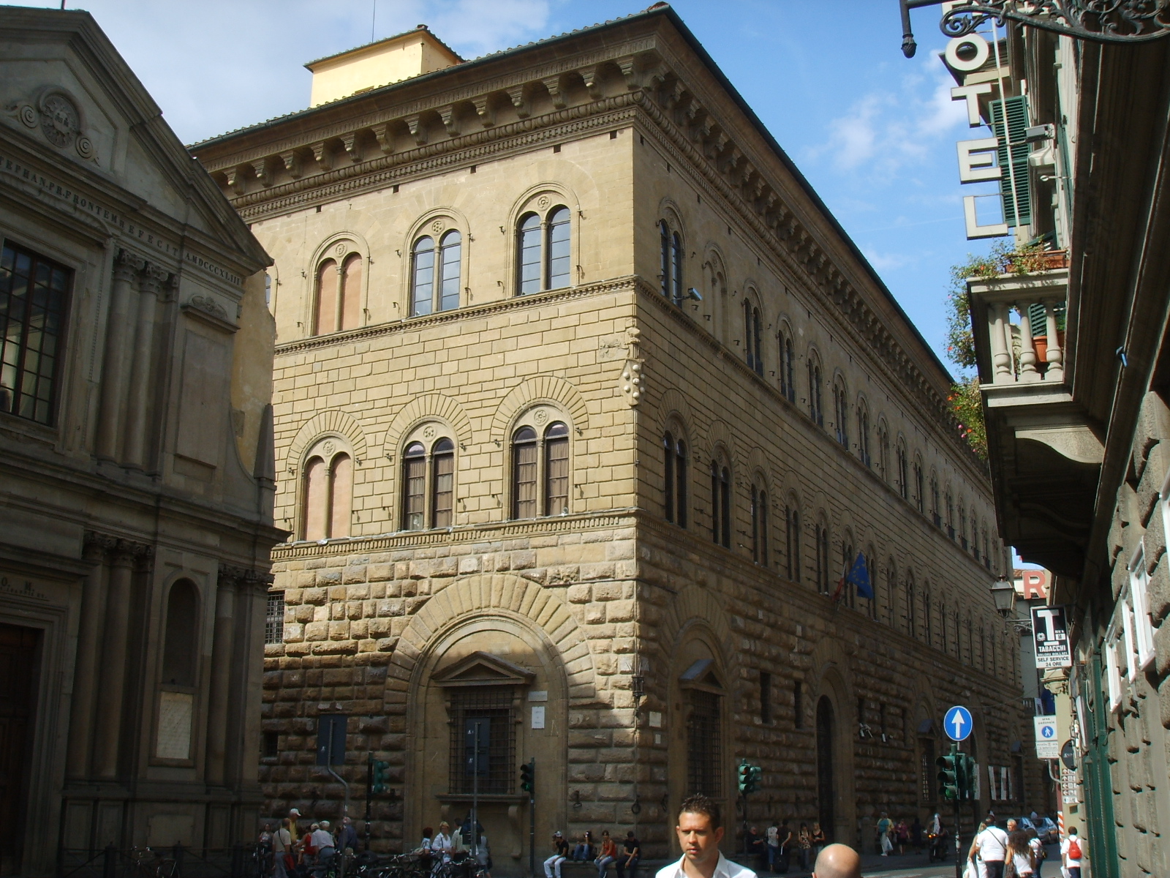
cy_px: 439
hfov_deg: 47.9
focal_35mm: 39
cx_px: 585
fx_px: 1318
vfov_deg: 36.8
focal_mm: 6.6
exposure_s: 1/125
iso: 50
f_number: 6.3
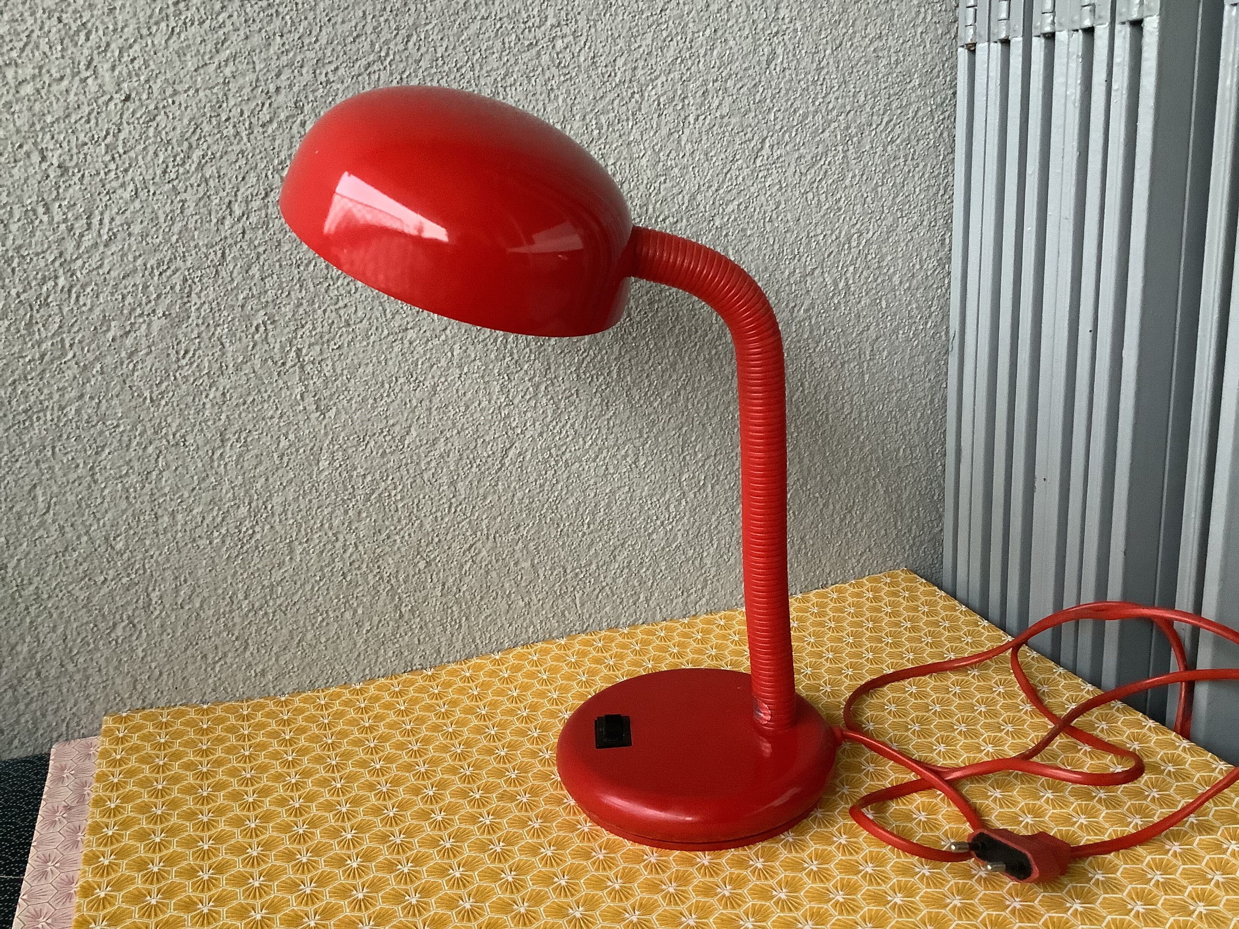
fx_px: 1110
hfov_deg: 58.4
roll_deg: +2.3
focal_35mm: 31
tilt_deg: -15.1
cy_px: 464
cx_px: 620
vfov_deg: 45.4
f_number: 2.4
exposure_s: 1/40
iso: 400
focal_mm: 3.3
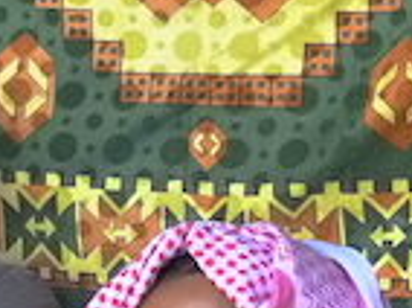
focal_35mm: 226
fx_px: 2685
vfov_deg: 6.4
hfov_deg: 8.6
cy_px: 561
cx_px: -160
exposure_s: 1/60
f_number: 3.2
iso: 400
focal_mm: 9
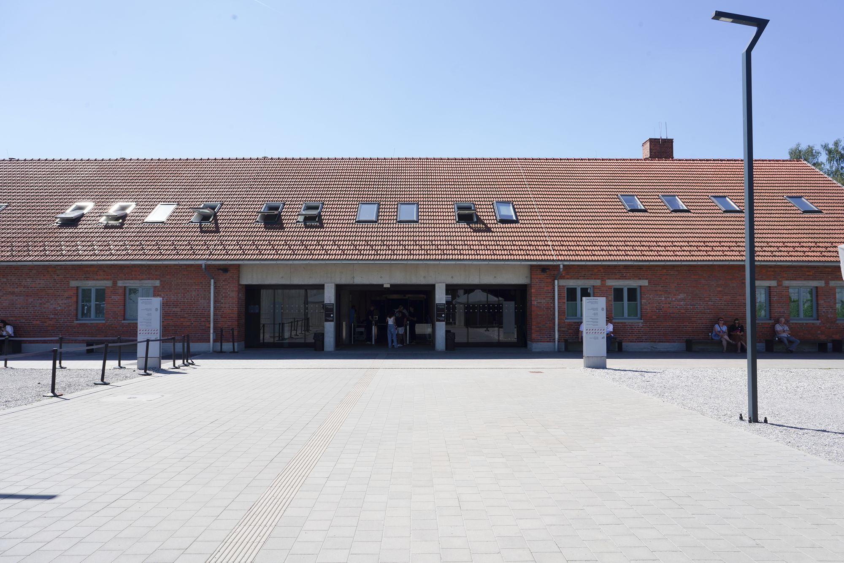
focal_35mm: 24
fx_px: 563
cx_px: 422
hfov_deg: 73.7
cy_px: 282
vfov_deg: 53.1
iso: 100
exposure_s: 1/100
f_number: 14
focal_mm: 24
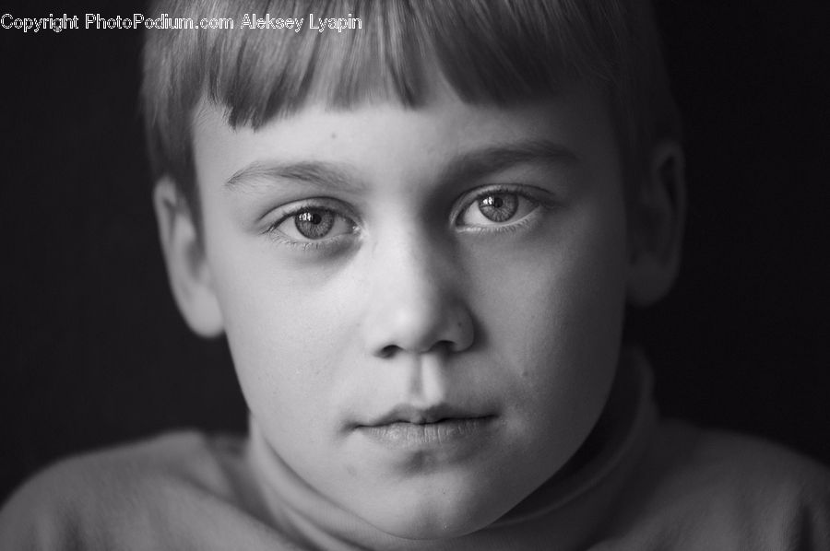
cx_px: 415
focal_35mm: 185
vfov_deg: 7.4
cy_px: 276
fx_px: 4261
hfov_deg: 11.1
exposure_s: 1/200
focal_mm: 185
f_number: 2.8
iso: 720
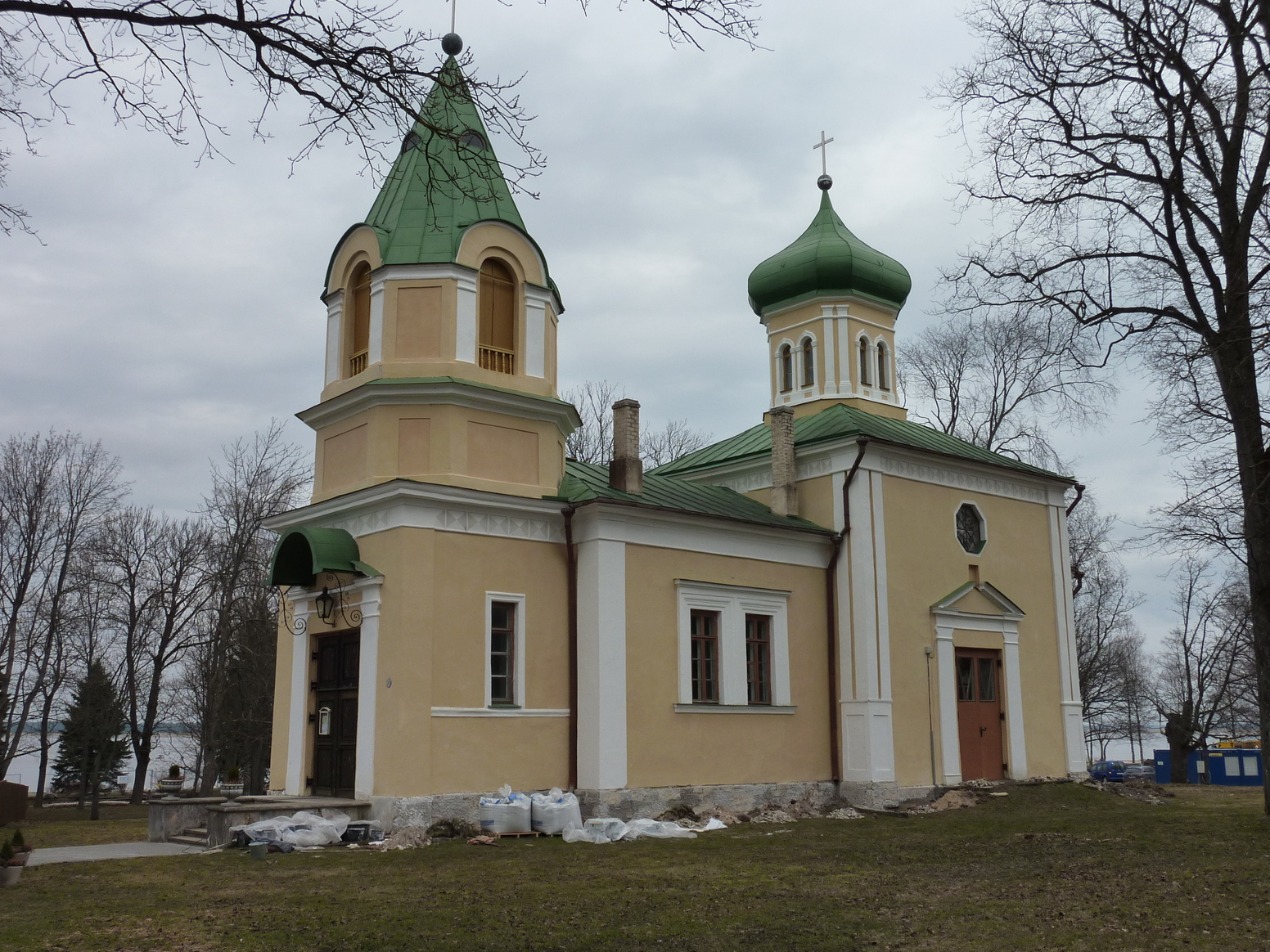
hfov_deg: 55.4
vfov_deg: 42.9
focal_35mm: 33
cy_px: 465
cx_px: 628
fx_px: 1211
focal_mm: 5.3
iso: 125
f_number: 5
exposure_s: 1/500
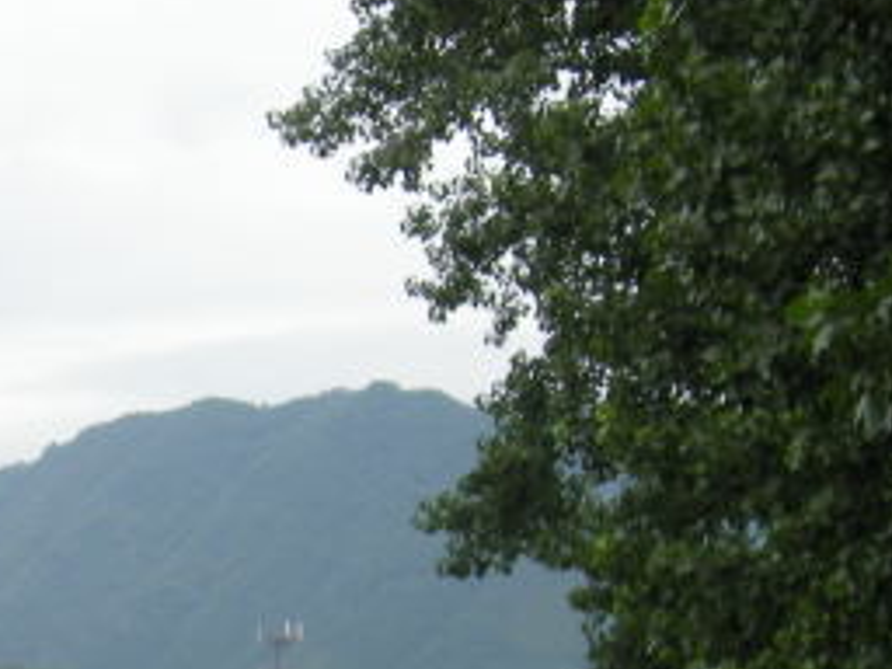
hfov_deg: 12.6
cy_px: 1087
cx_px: -477
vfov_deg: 9.7
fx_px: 3814
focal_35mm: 148
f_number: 2.8
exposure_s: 1/285
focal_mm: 7.9
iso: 64
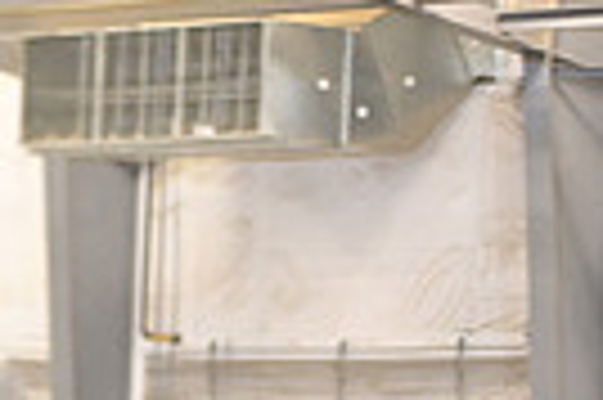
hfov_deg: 5.7
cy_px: 825
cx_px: -603
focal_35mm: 356
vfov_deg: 3.8
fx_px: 5956
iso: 2500
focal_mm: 82
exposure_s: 1/250
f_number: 3.5
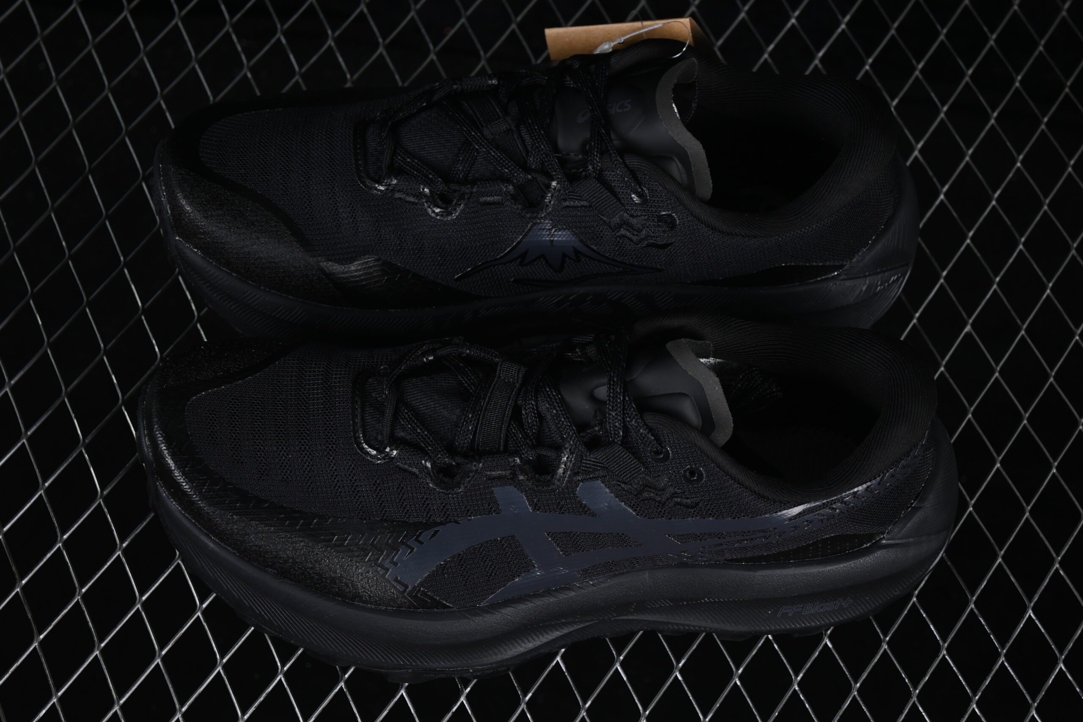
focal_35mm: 75
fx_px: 2256
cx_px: 542
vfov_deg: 18.2
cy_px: 361
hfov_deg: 27.0
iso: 160
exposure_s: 1/50
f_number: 6.3
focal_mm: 50
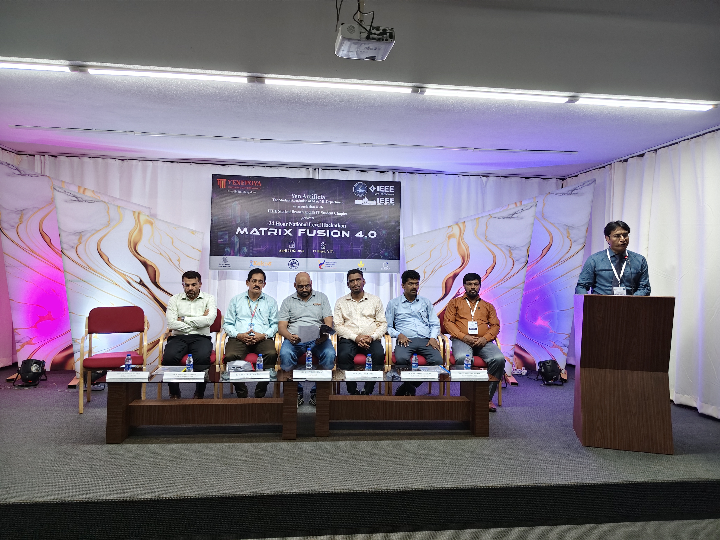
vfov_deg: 58.9
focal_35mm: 23
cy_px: 270
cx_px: 360
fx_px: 478
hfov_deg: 73.9
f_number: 1.88
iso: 72
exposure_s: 1/100
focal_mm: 5.56
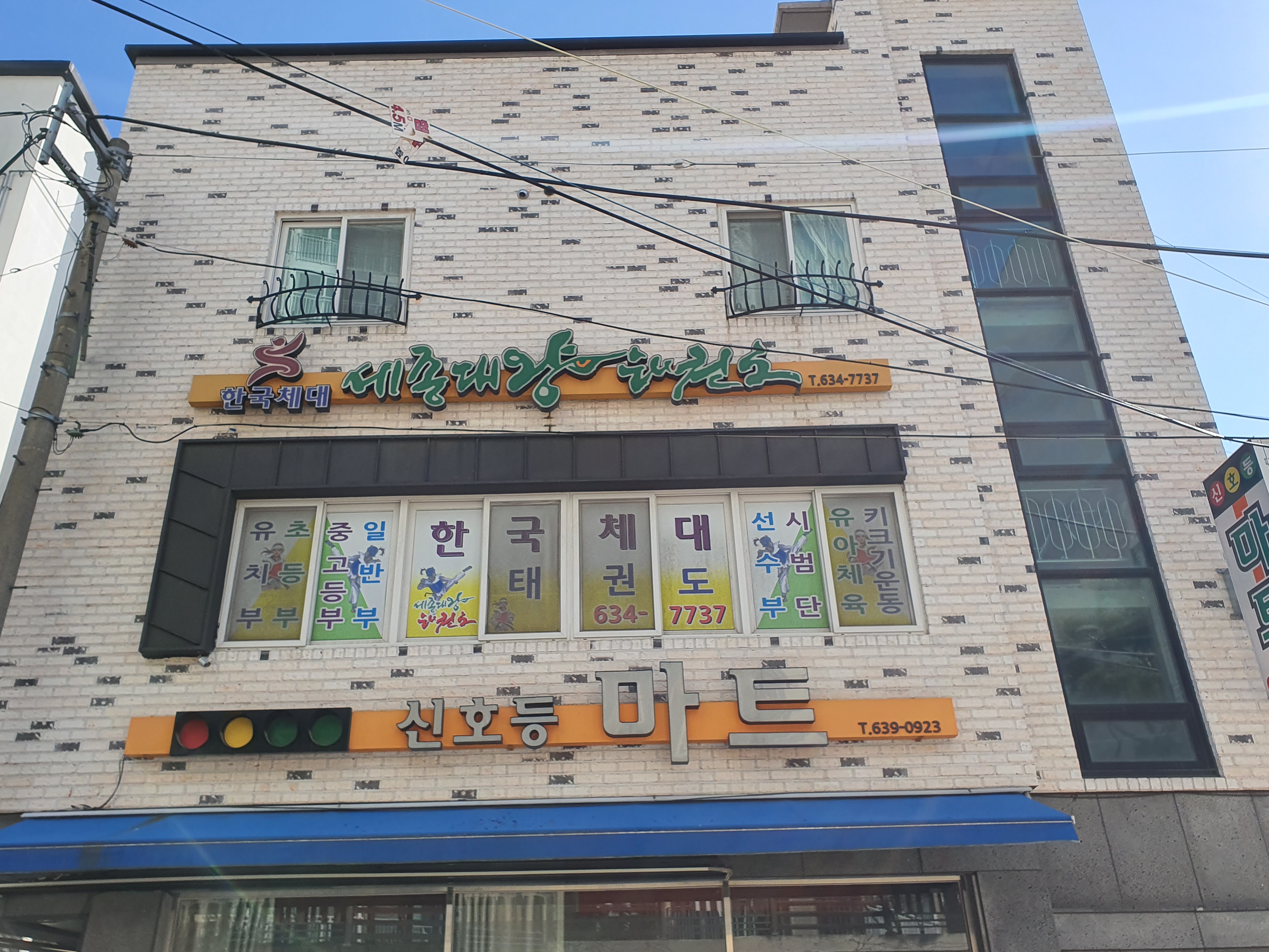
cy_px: 485
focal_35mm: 28
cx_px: 600
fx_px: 1026
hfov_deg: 63.4
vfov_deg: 49.7
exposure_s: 1/1376
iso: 50
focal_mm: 4.32
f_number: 2.4
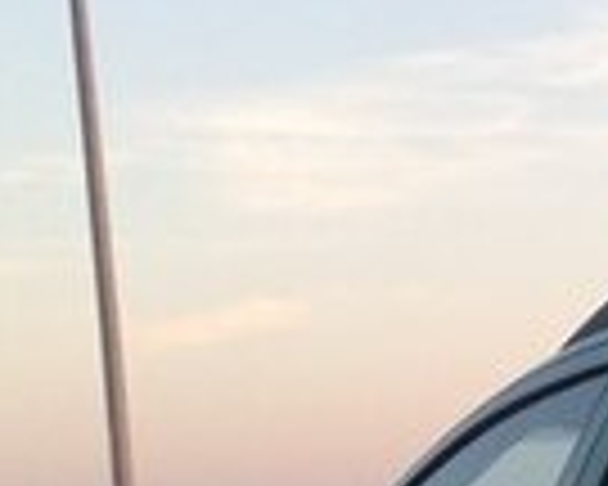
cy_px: 673
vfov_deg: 9.6
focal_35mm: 157
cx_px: 1148
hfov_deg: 11.3
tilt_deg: -3.0
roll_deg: +2.1
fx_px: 2825
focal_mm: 4.12
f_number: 2.4
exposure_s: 1/123
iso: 50
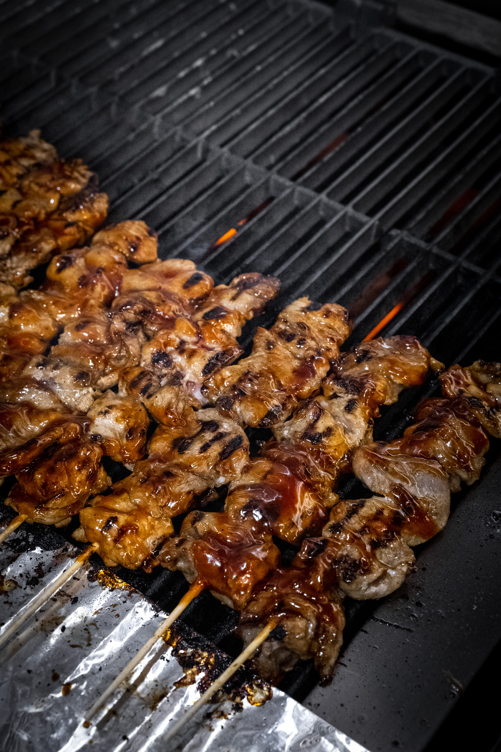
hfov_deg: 29.2
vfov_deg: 42.7
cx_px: 250
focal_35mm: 46
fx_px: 960
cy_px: 376
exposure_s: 1/160
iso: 25600
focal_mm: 46
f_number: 7.1
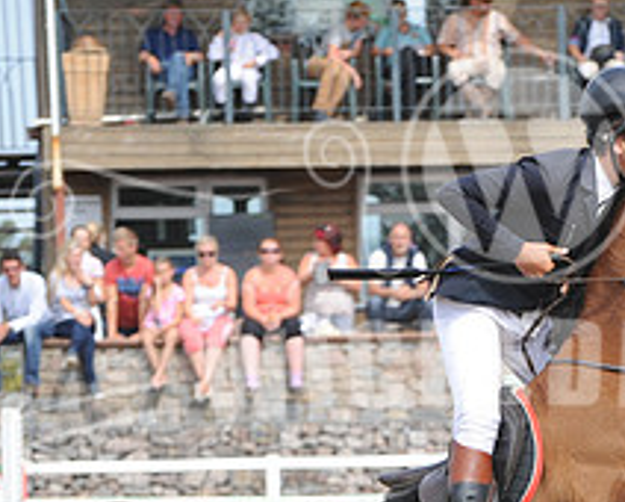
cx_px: 522
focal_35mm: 372
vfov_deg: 4.2
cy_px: 520
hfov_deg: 5.2
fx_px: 6887
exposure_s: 1/1000
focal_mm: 145
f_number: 5.6
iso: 320
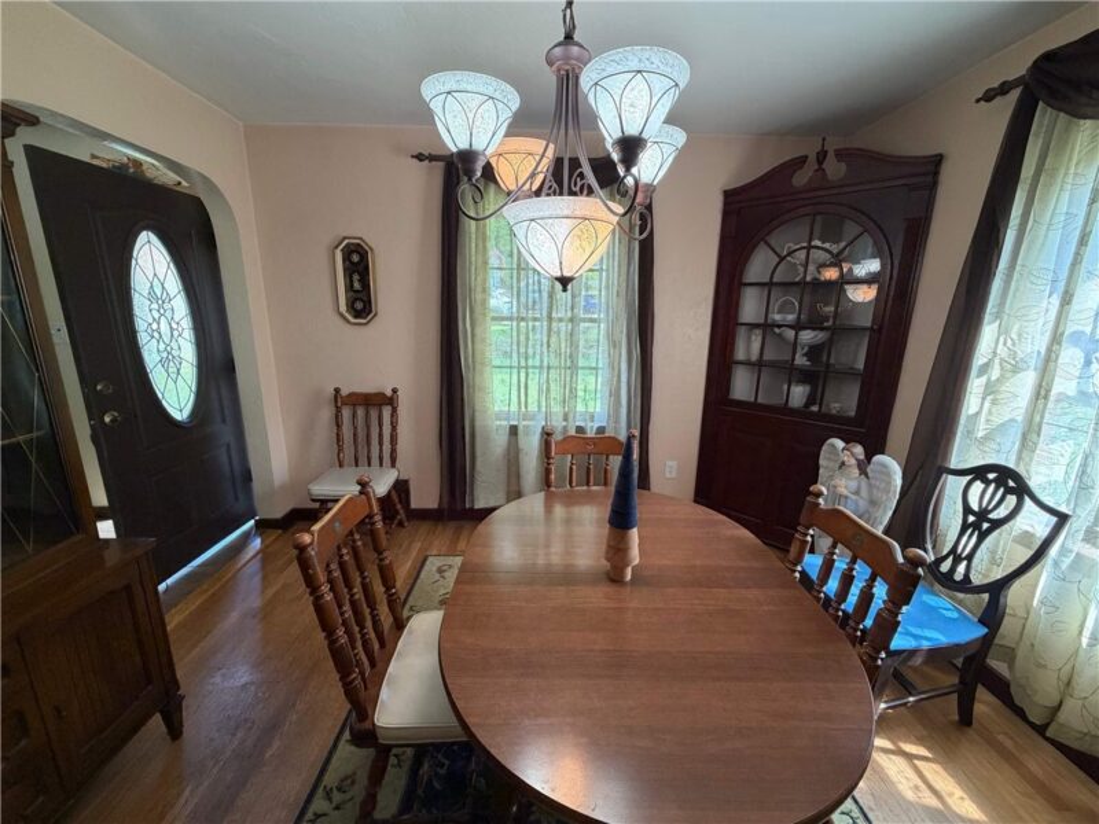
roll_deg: -0.9
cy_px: 412
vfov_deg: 85.7
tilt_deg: -13.4
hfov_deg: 102.1
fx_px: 444
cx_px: 550
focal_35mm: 14
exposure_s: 1/60
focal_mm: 2.22
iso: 250
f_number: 2.2
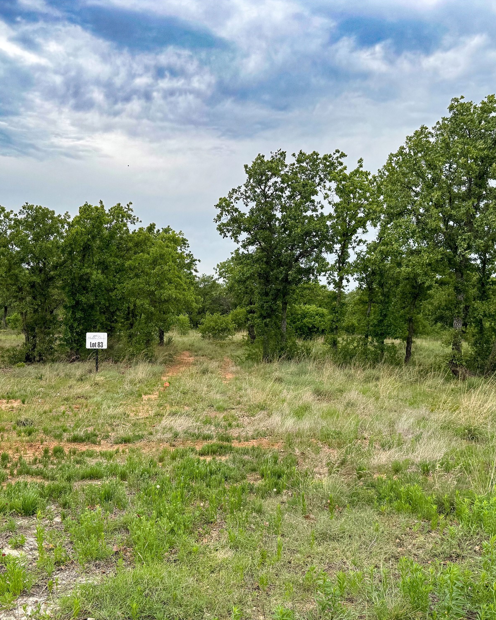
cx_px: 202
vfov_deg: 55.7
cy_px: 315
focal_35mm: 32
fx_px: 587
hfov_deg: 45.6
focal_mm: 6.76
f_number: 1.78
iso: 80
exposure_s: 1/3597
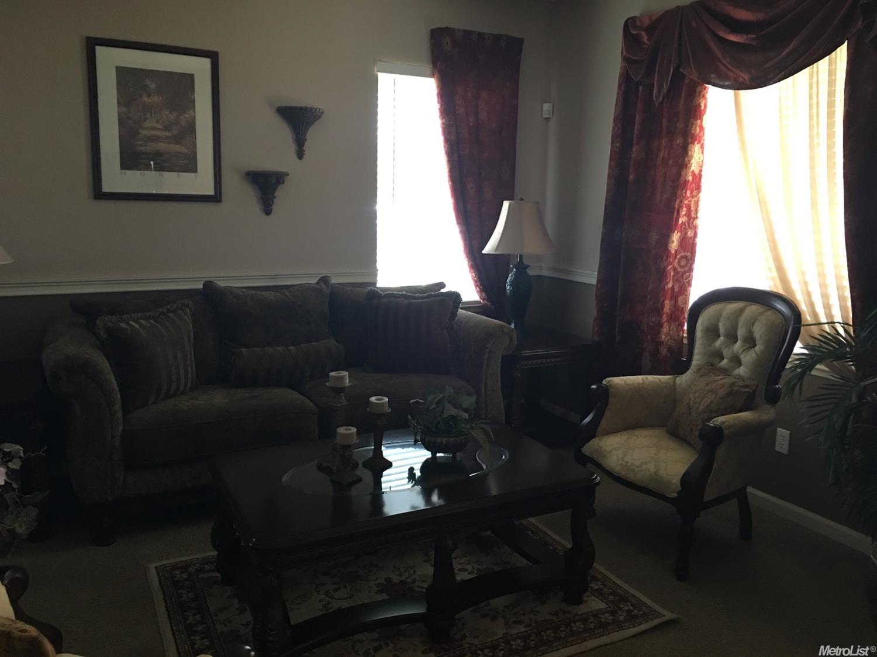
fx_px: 734
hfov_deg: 61.7
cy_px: 328
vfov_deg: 48.2
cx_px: 438
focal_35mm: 29
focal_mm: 4.15
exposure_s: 1/15
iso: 80
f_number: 2.2
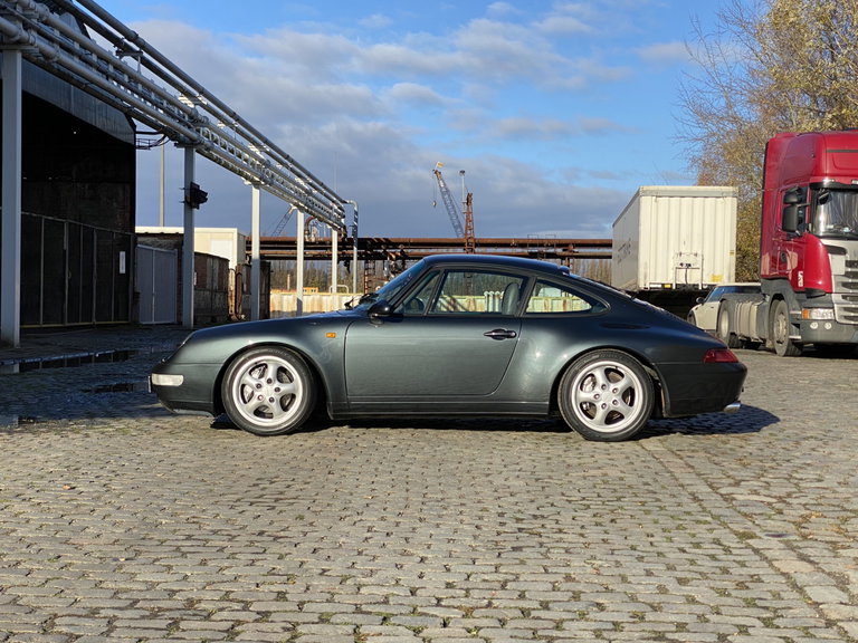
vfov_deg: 28.0
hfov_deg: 36.8
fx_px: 1289
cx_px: 429
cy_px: 322
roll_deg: -0.4
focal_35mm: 52
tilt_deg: -0.5
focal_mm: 6
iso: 20
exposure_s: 1/1229
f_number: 2
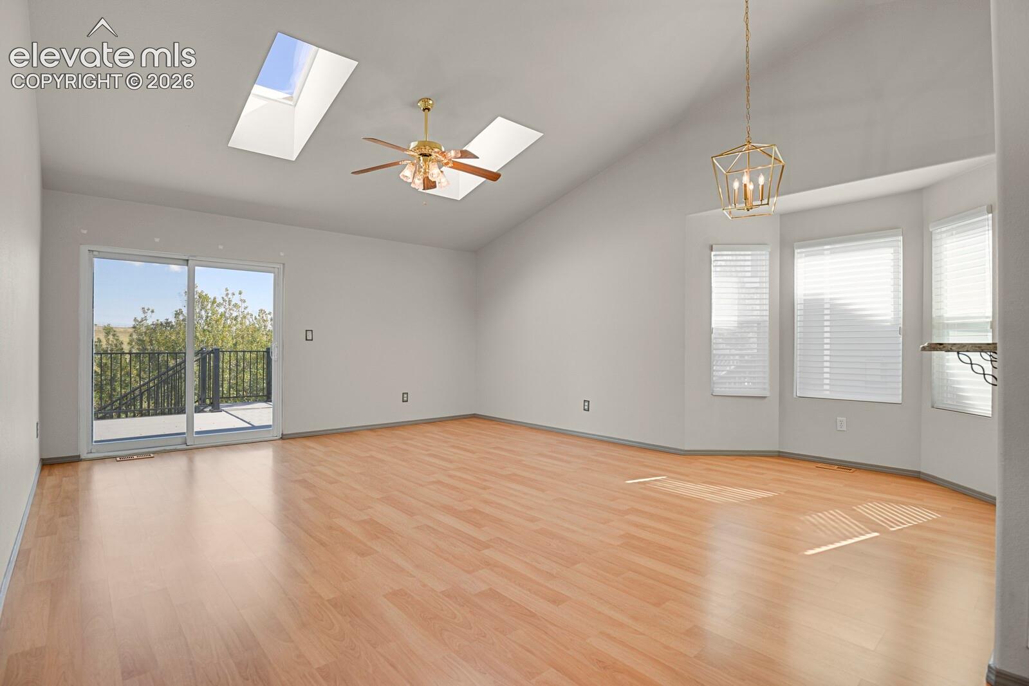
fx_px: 486
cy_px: 343
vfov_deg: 70.4
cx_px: 514
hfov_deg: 93.3
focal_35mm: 17
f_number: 6.3
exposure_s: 1/3
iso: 250
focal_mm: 17
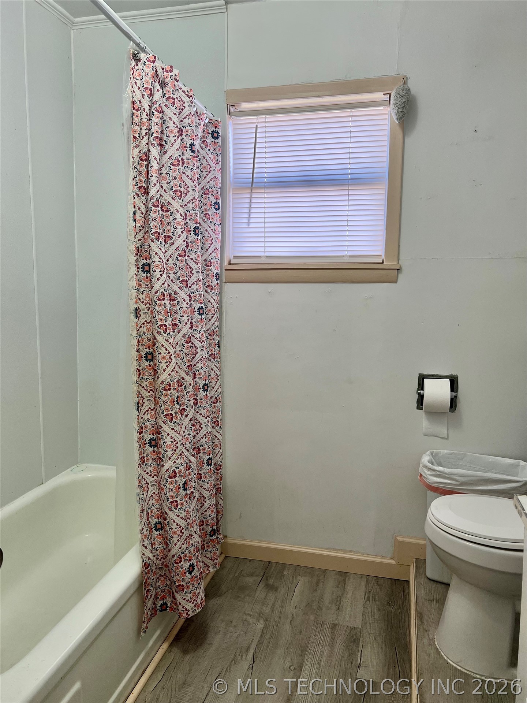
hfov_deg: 53.1
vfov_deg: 67.3
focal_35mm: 26
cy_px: 352
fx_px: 528
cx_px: 264
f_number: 1.5
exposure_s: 1/60
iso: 80
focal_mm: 5.7
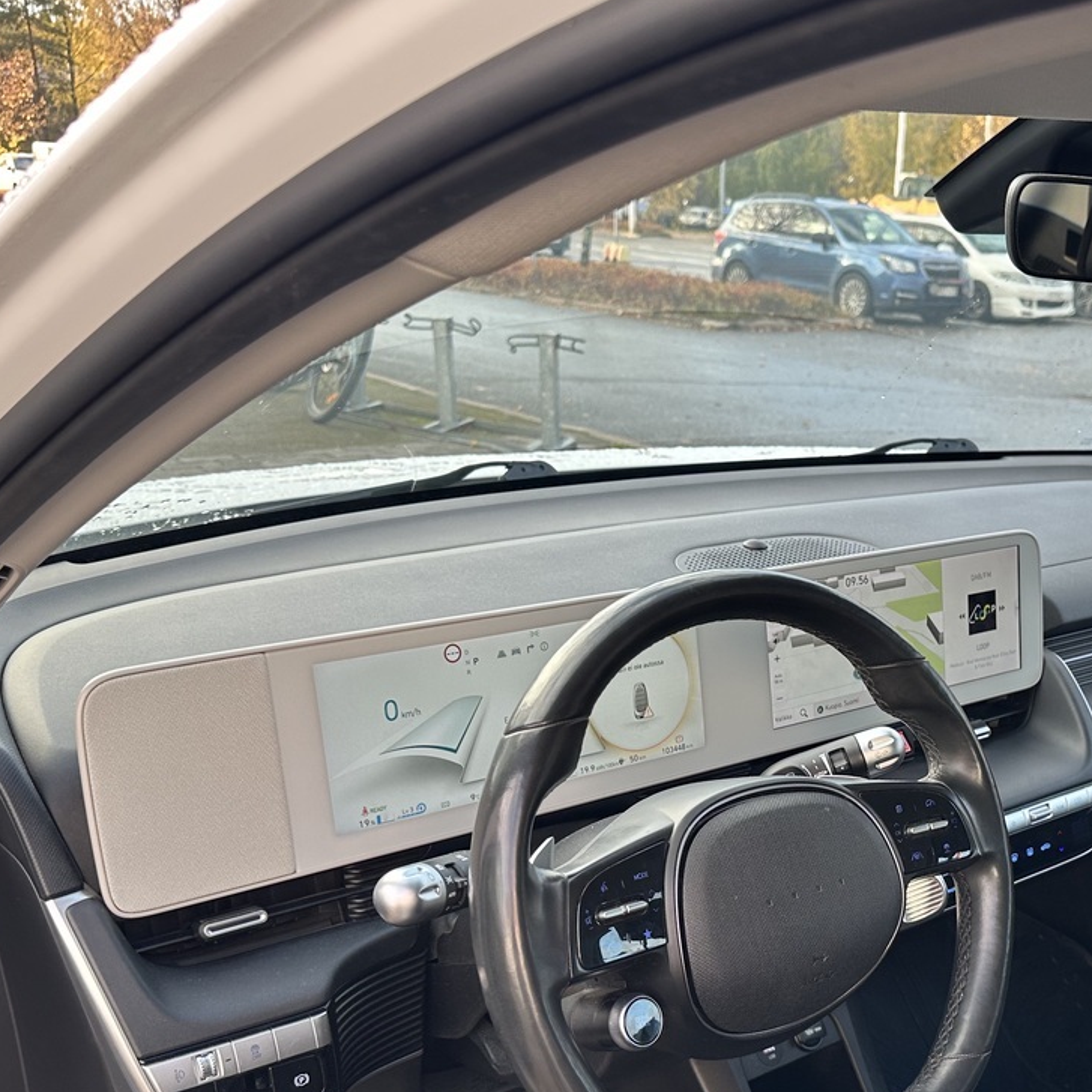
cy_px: 769
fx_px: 1499
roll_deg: -1.7
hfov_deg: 39.1
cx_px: 802
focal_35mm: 42
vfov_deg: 39.3
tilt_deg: -20.2
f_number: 1.78
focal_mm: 6.86
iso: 64
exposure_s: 1/206
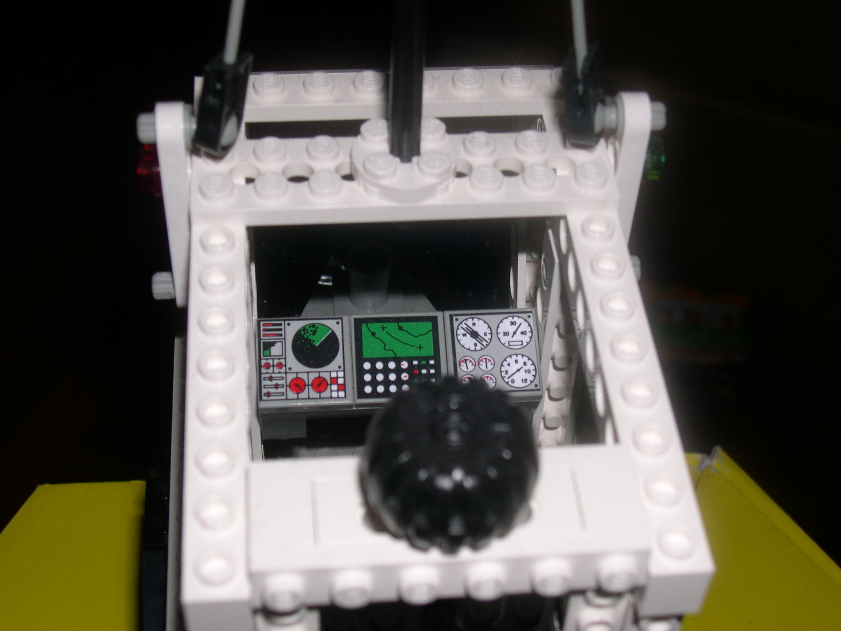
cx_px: 420
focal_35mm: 57
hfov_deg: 33.8
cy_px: 316
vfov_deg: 25.7
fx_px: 1385
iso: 100
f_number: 9.2
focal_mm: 12.2
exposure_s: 1/60
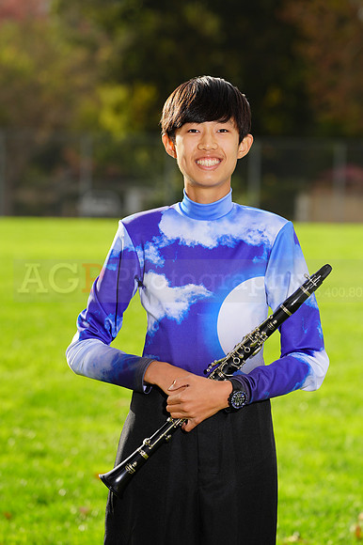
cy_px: 272
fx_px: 3301
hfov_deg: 6.3
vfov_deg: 9.4
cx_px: 182
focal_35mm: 218
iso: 100
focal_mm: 218
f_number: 7.1
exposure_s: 1/200
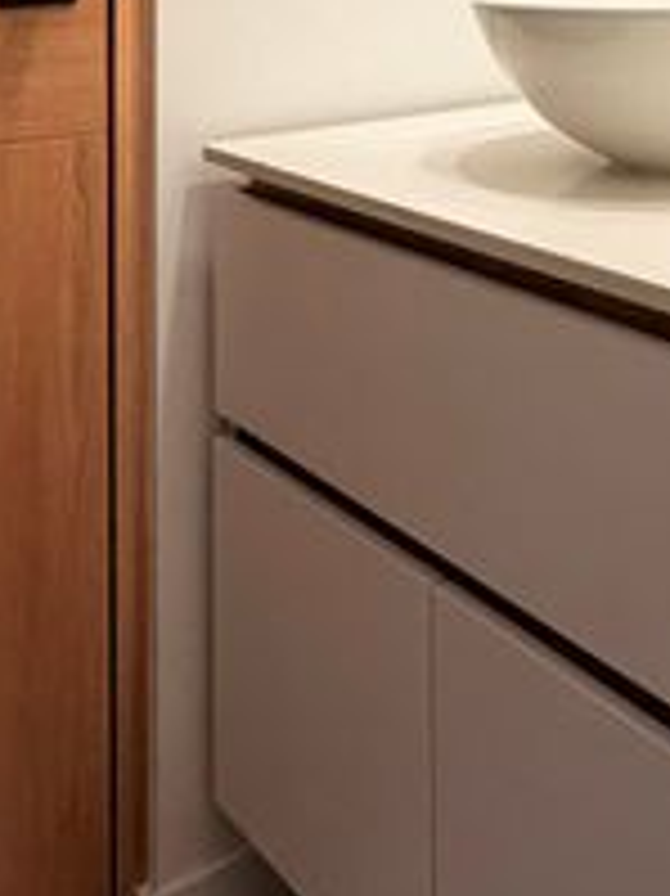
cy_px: -126
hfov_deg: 29.8
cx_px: 582
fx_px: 1214
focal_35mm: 47
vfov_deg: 34.1
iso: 250
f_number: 2.2
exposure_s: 1/121
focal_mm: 2.22
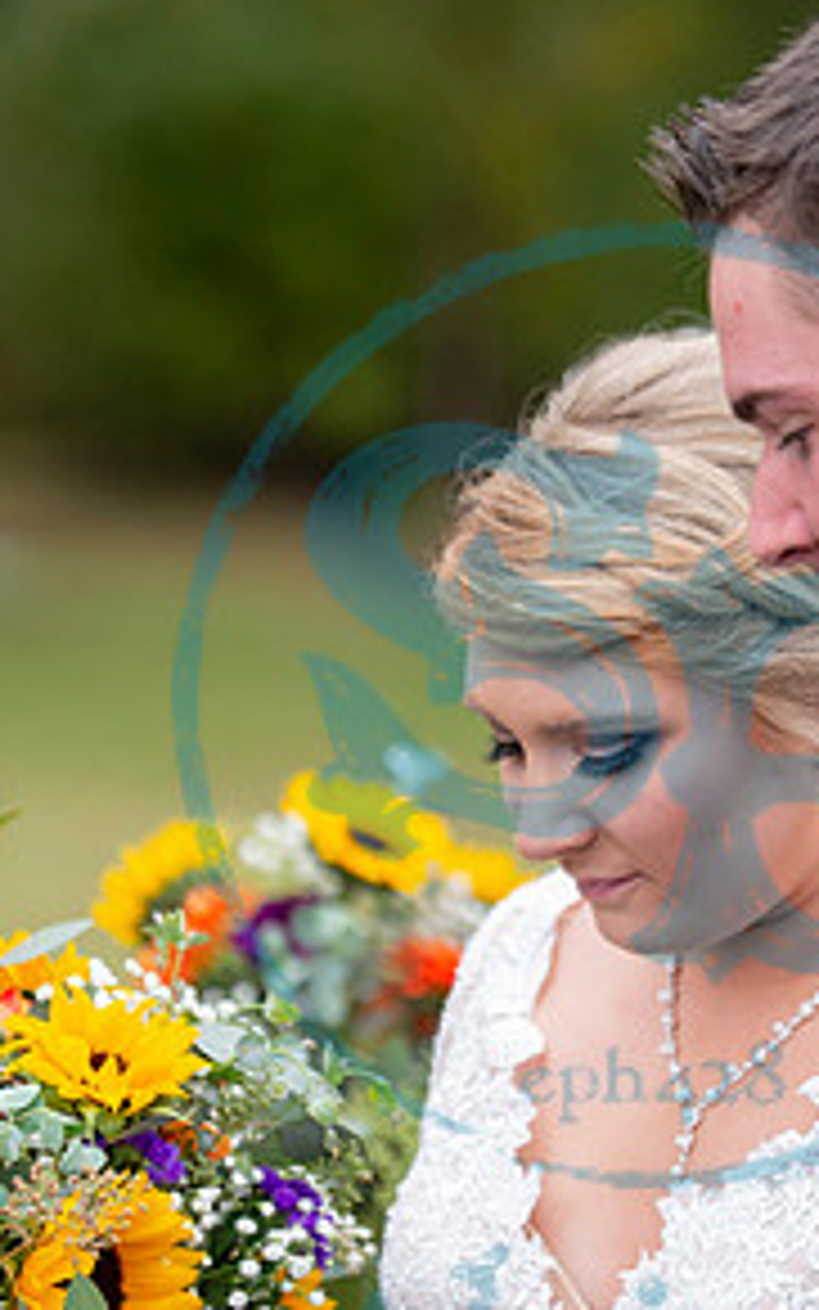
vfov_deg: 5.2
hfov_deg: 3.2
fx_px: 14528
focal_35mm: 407
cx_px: 644
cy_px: 867
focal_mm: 200
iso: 800
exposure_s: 1/500
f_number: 2.8
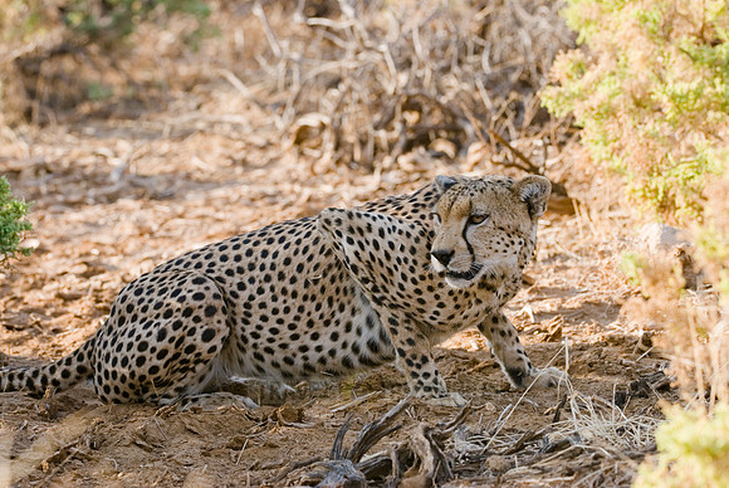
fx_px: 6081
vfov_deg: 4.6
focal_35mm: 300
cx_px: 364
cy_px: 244
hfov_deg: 6.9
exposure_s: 1/125
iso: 200
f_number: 6.3
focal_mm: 200
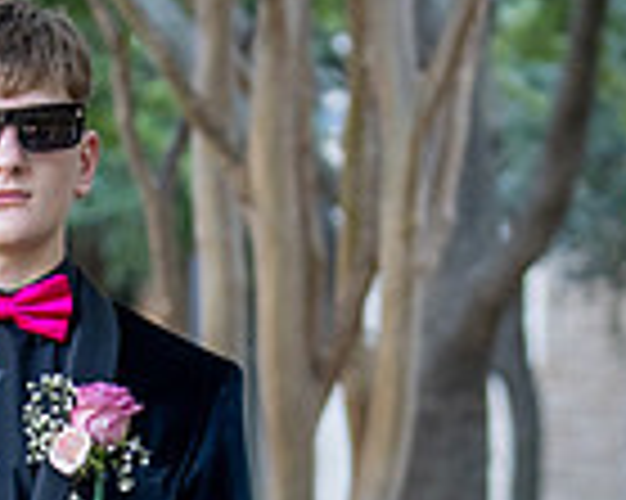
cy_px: 842
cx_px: 24
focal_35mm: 319
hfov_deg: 6.1
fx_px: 5906
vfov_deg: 4.8
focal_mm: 70
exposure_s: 1/320
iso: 800
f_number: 2.8
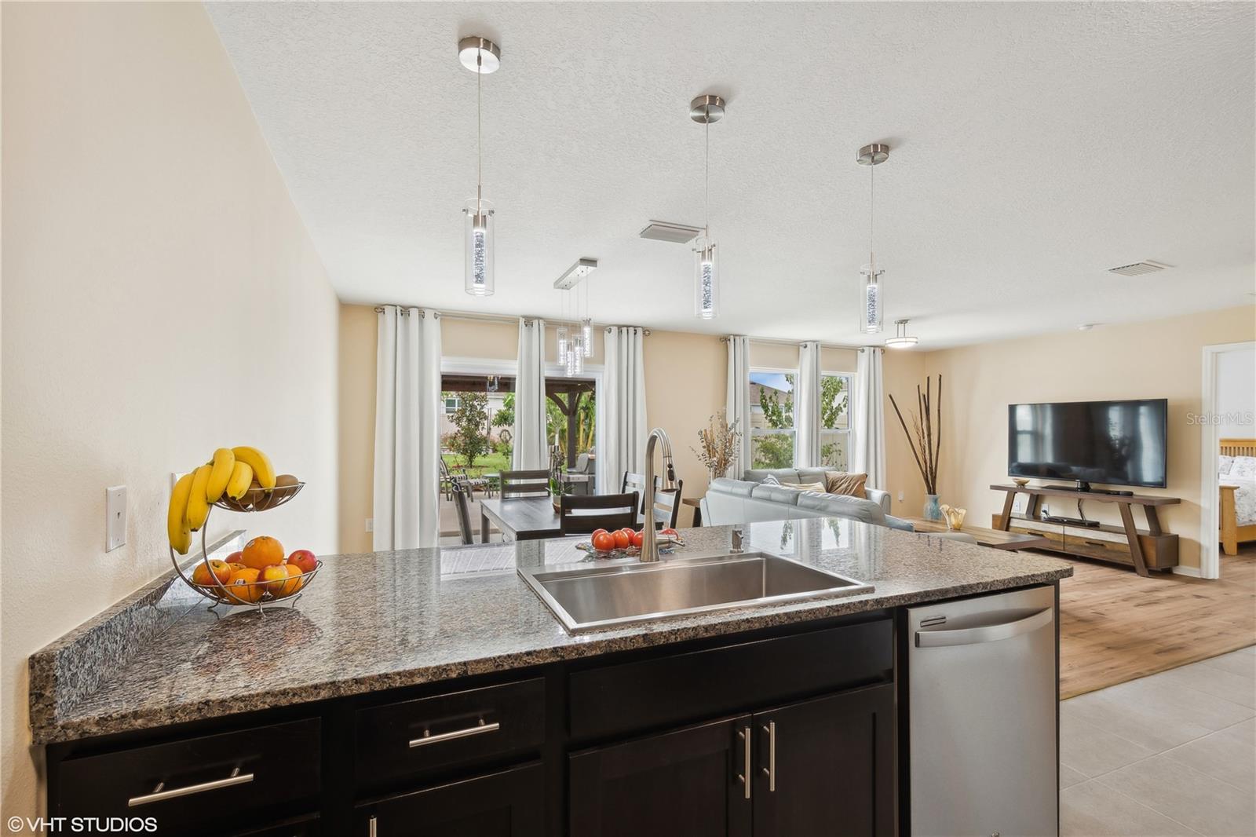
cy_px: 418
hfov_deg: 100.4
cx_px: 628
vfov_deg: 77.3
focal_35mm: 15
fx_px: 523
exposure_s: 1/10
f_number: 8
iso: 200
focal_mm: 10
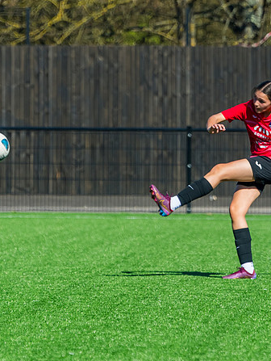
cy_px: 193
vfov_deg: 4.0
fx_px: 5160
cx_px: 200
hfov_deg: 3.0
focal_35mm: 495
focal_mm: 220
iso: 400
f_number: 5
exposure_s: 1/2500
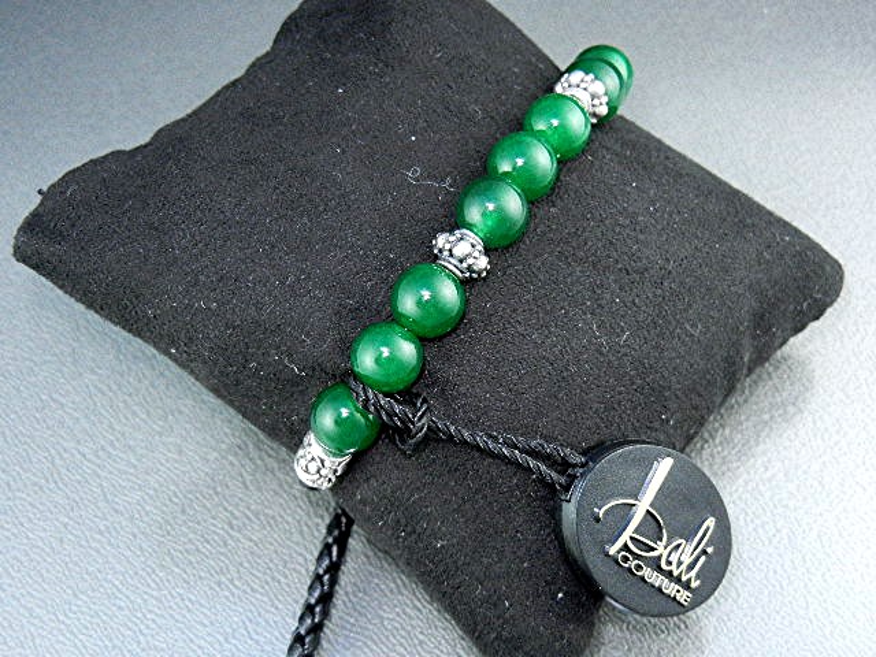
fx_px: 1493
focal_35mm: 59
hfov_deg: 32.7
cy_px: 328
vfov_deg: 24.8
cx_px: 438
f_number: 4
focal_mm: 10.6
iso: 800
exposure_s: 1/30
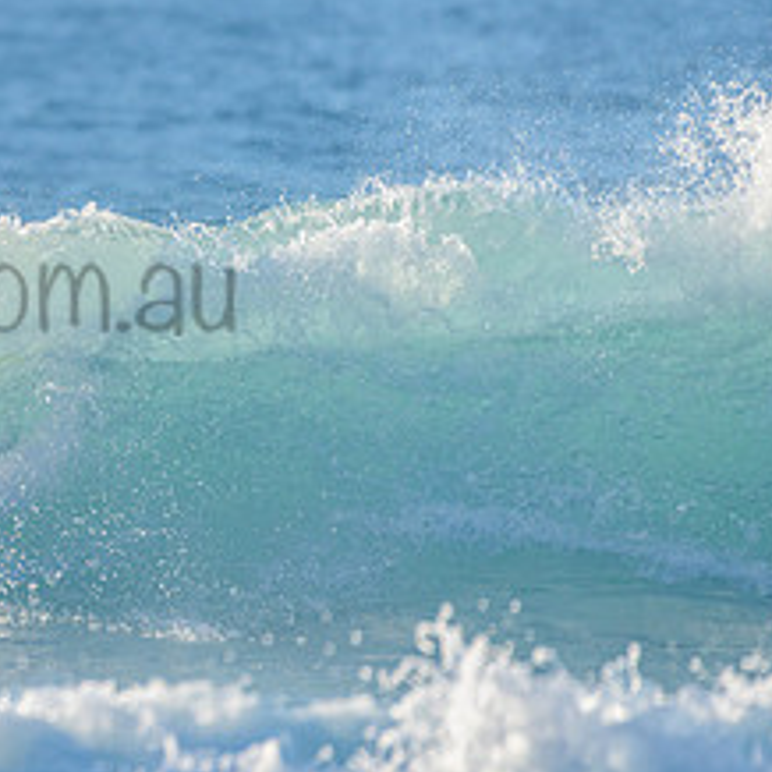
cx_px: -138
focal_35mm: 1131
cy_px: 250
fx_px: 28537
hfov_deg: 1.5
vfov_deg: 1.5
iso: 320
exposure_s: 1/2000
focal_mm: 500
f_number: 5.6
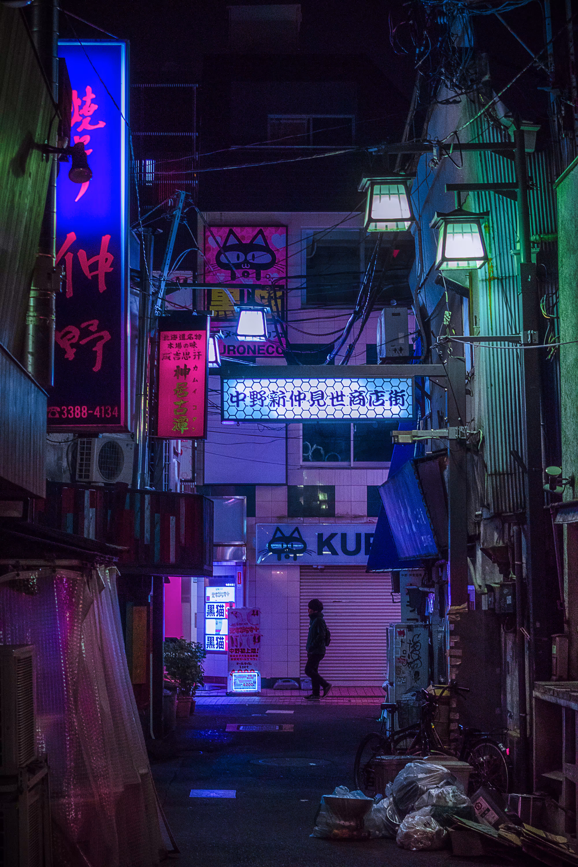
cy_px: 434
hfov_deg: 31.9
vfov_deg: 46.4
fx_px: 1011
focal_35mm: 42
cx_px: 289
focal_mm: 28
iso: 1600
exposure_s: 1/100
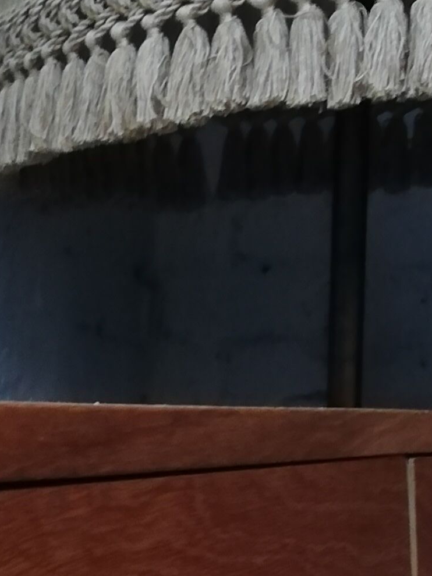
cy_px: 741
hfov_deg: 10.1
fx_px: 2247
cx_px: -454
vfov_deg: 14.1
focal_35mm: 135
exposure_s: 1/33.3
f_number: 2.2
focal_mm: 3.81
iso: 250
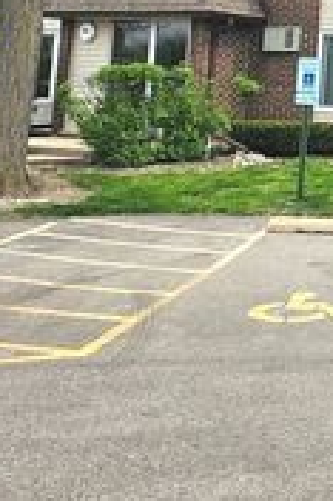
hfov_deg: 18.4
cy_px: -4
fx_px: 945
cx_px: 450
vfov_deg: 27.9
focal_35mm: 68
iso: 20
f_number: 1.7
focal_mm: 6.3
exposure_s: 1/1199
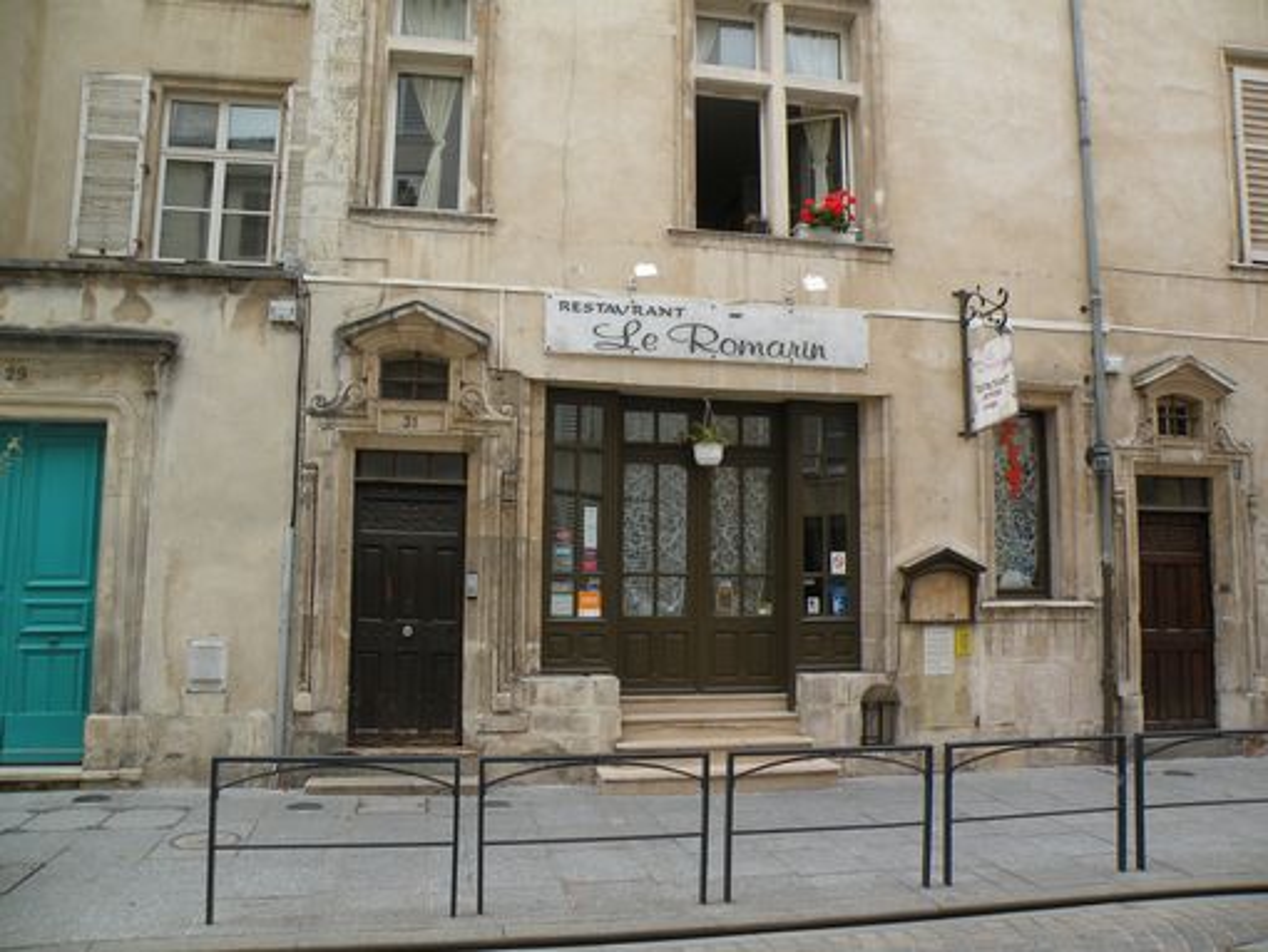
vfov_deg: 51.4
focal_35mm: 27
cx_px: 634
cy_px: 476
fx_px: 989
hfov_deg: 65.3
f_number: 3.5
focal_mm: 4.7
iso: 64
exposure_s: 1/76.1
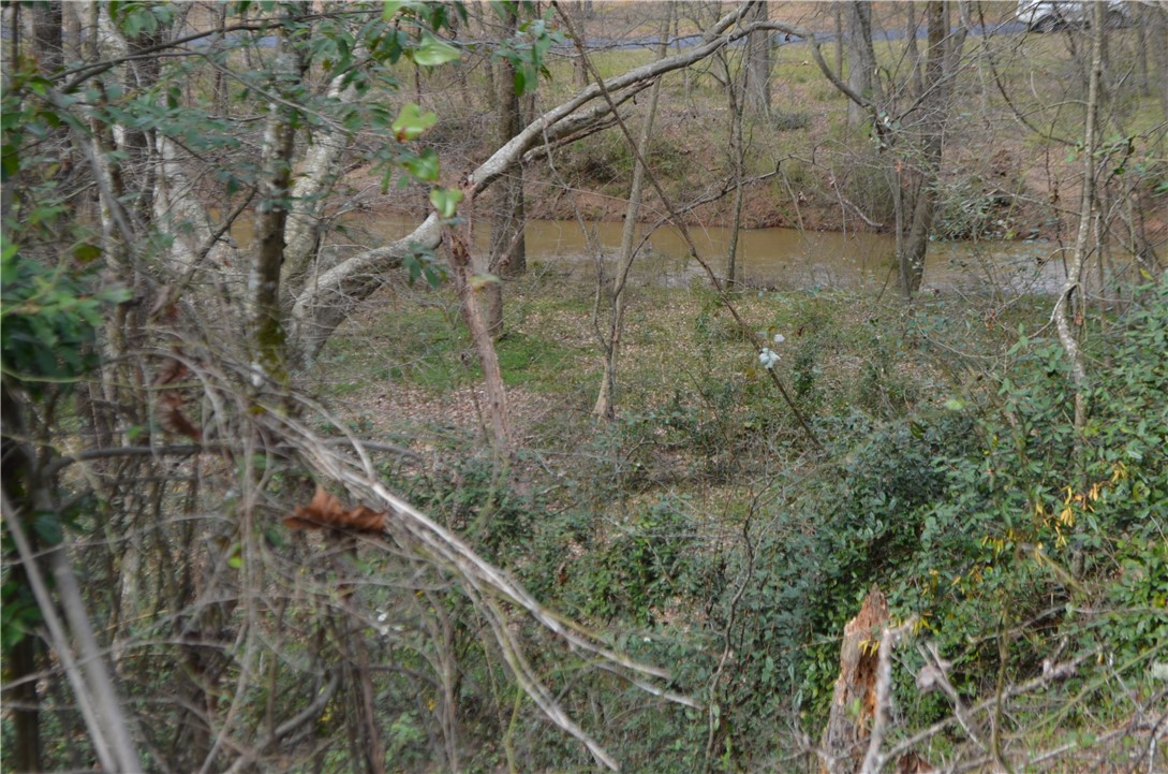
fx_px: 2331
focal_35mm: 72
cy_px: 387
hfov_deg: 28.1
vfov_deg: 18.8
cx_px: 584
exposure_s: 1/200
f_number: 7.1
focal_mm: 48
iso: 200
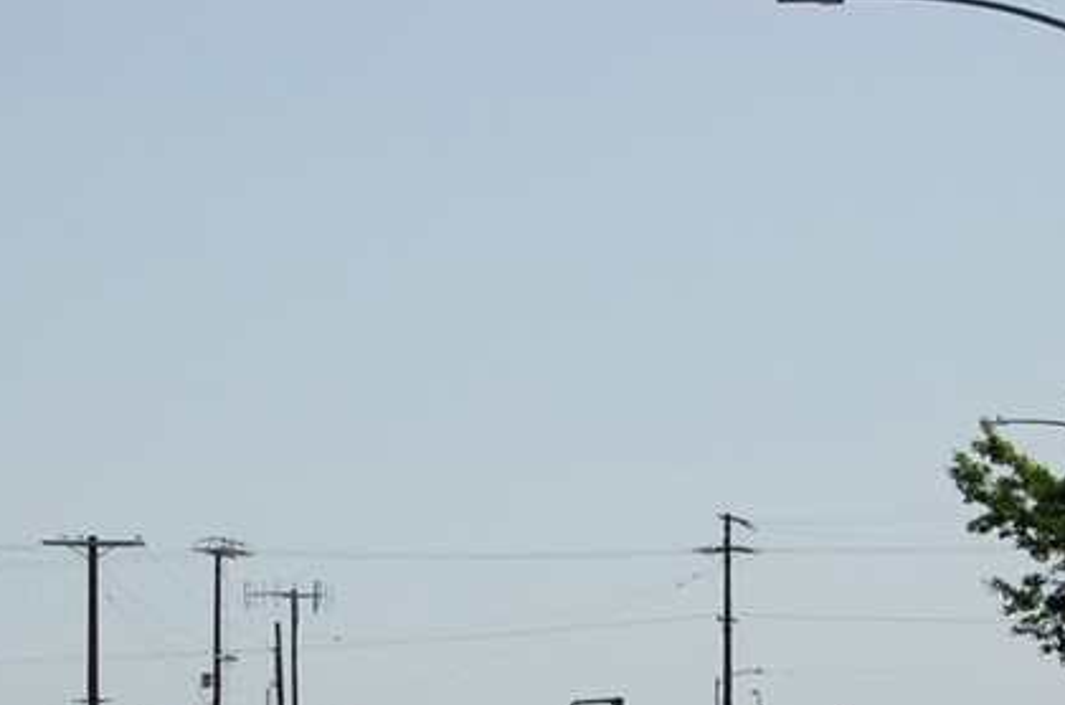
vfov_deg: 9.7
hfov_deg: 14.8
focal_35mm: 139
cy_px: 836
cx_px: 469
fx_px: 4103
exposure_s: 1/400
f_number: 10
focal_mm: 38
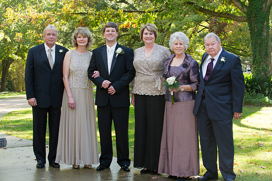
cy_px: 90
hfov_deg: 27.0
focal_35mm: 75
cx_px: 136
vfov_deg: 18.2
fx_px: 566
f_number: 5.6
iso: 500
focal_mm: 75
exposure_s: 1/125
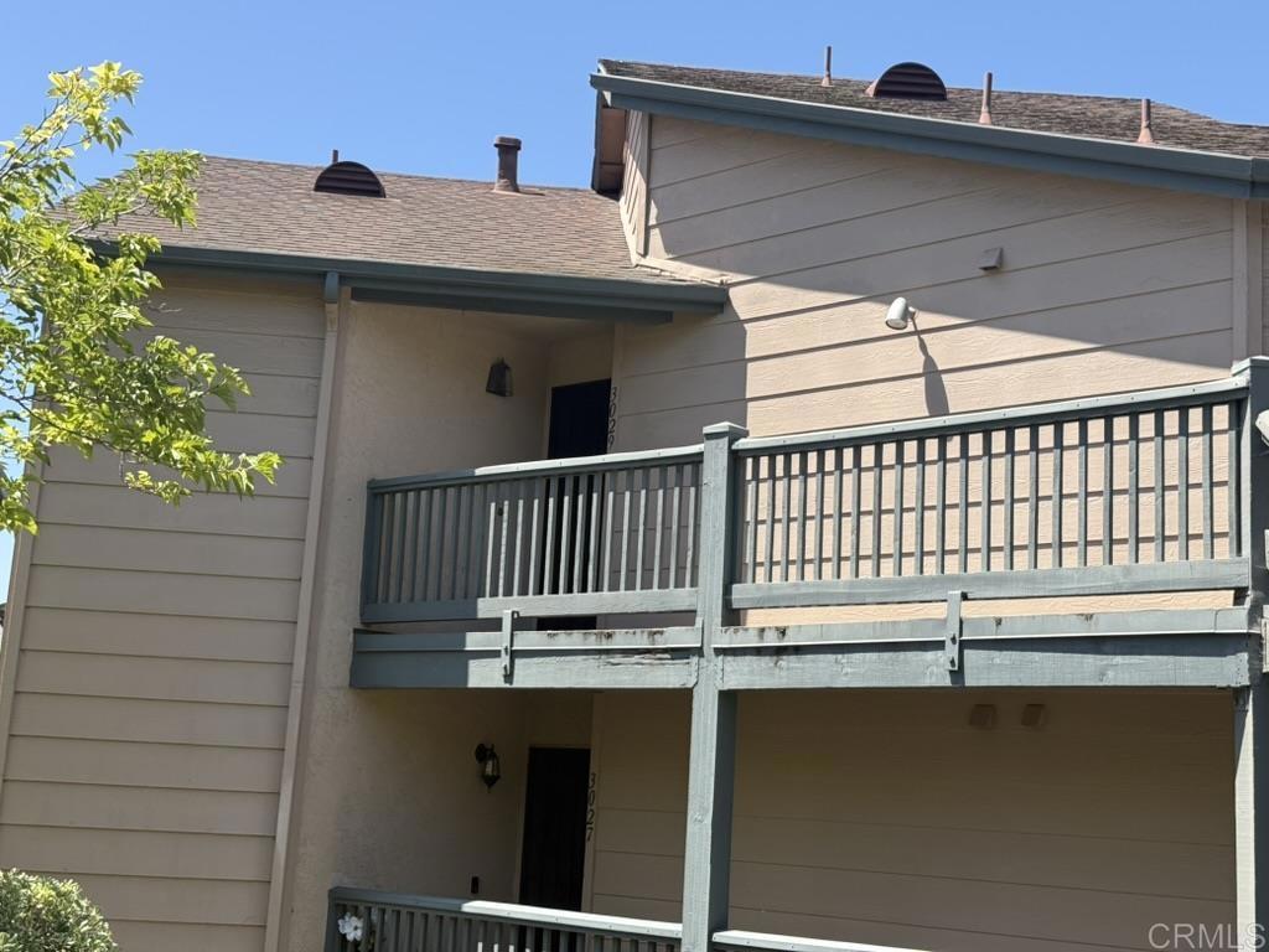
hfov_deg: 39.7
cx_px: 634
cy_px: 476
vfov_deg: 30.3
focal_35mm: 48
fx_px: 1760
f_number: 1.78
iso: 64
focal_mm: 6.76
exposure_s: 1/2208
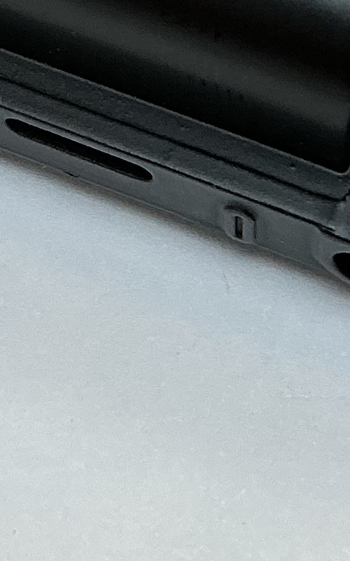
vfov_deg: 13.8
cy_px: -194
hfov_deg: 9.0
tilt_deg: -58.6
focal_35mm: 145
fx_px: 2214
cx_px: 227
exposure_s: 1/120
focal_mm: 3
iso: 40
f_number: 1.8
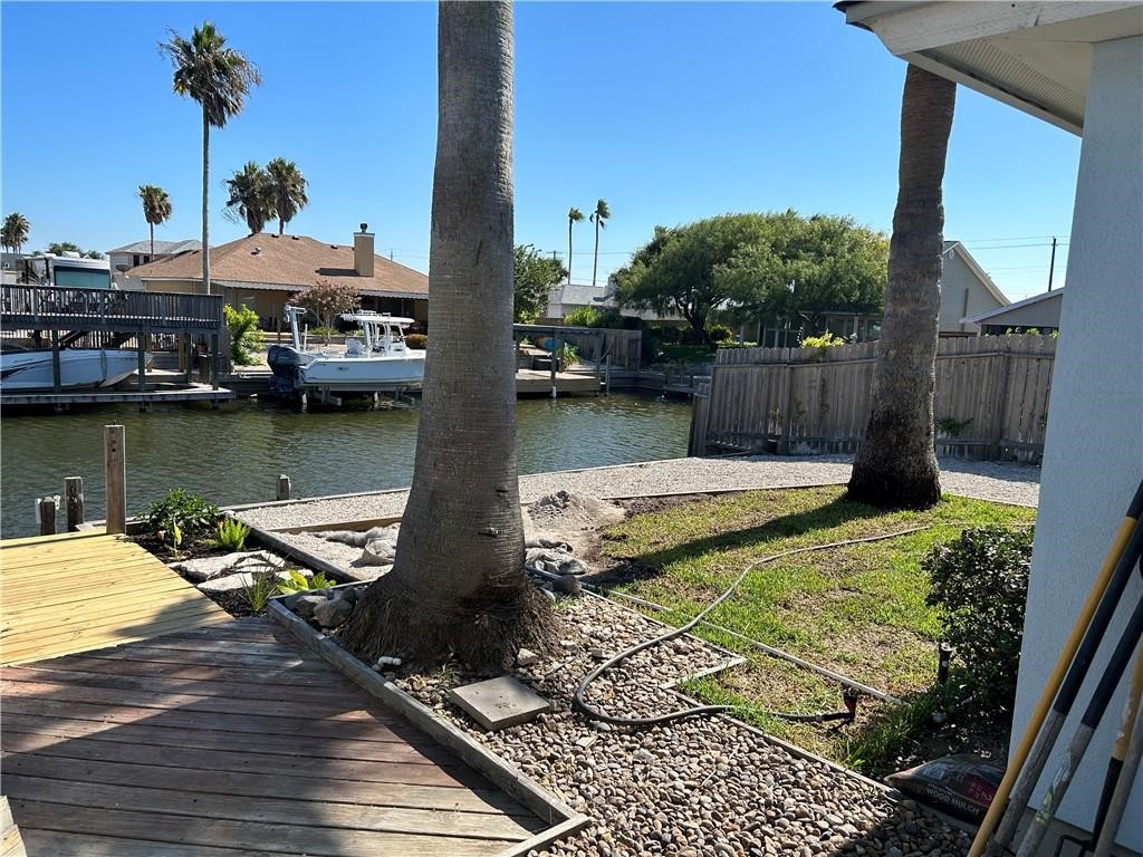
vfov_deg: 53.1
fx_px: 859
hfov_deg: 67.3
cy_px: 428
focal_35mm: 26
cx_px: 572
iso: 50
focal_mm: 5.7
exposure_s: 1/3831
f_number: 1.5
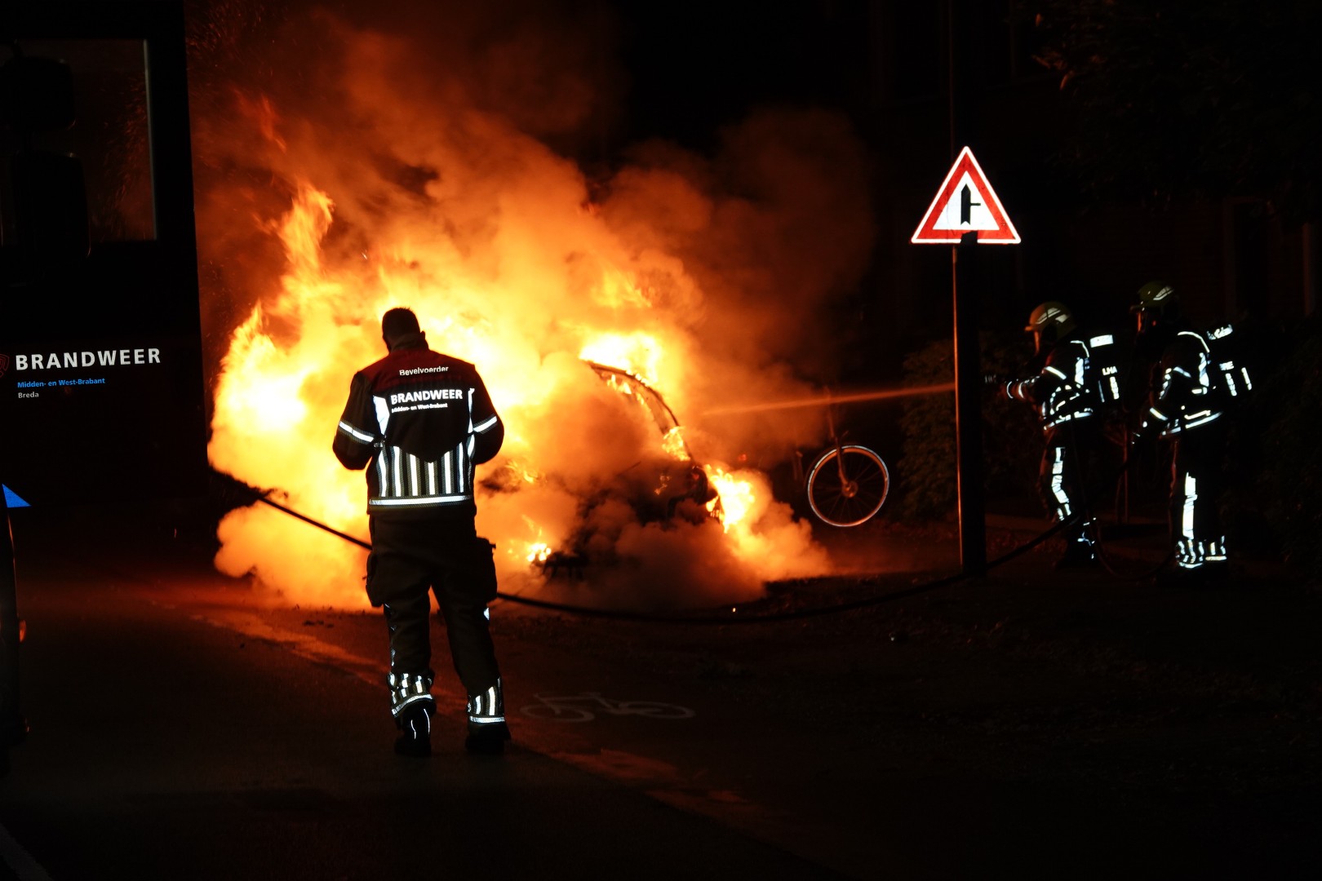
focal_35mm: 104
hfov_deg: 19.6
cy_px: 440
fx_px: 3819
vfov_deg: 13.2
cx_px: 661
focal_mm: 38.04
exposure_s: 1/60
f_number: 4
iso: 400
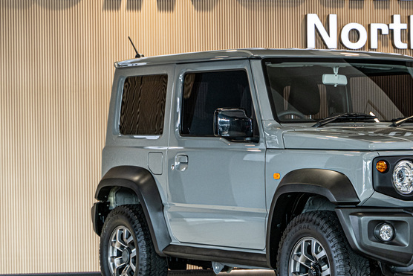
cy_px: 168
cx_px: 332
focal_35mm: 138
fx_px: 1583
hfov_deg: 14.8
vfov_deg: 9.9
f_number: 4
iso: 400
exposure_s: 1/125
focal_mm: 75
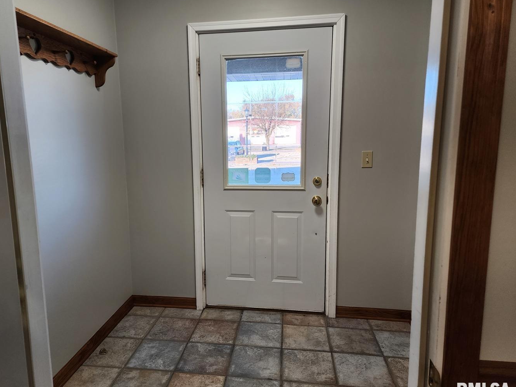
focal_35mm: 25
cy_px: 192
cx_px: 236
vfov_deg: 54.9
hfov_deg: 69.3
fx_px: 373
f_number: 1.8
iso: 100
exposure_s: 1/180
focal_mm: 6.4
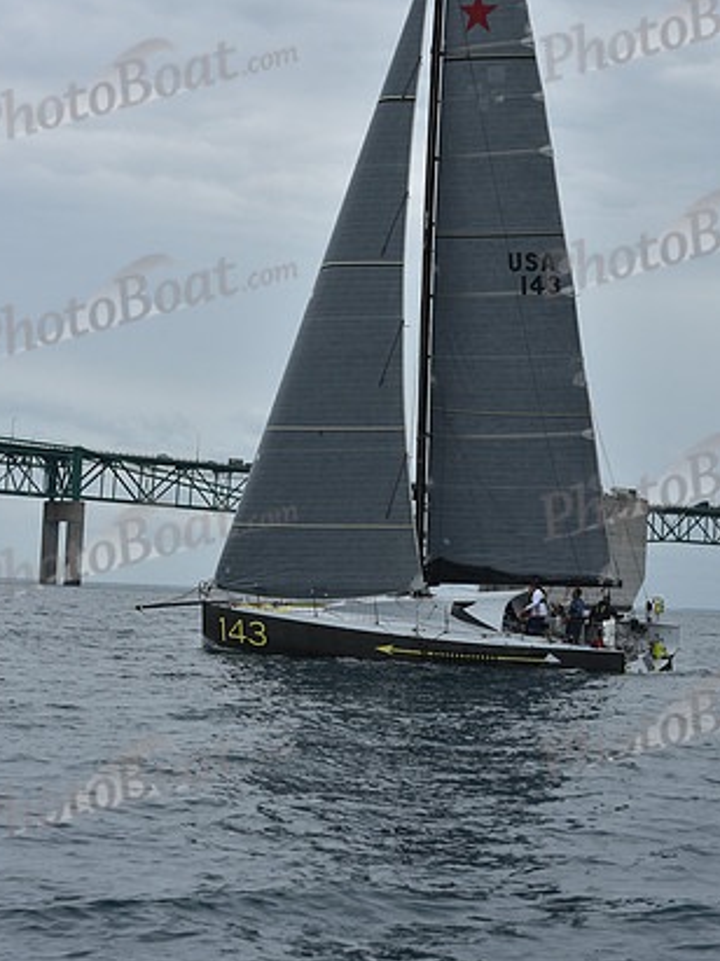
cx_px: 420
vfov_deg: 20.6
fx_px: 2636
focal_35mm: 95
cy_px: 393
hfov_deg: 15.5
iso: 250
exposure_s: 1/800
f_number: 7.1
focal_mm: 70
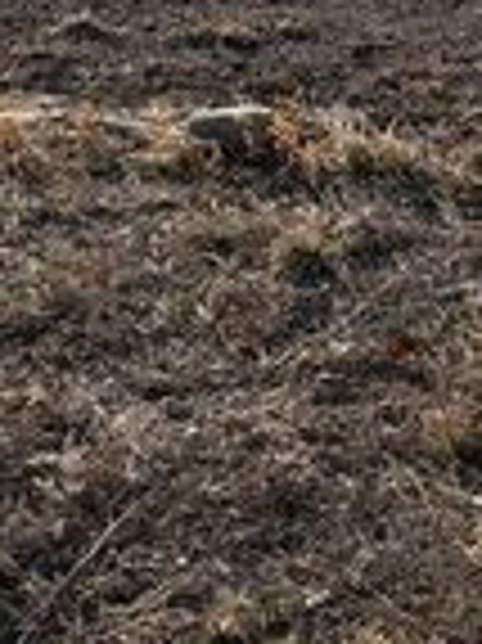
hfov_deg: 12.2
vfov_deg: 15.2
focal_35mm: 121
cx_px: 216
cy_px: -299
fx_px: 2250
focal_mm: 5.96
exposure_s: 1/6329
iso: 50
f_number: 1.6
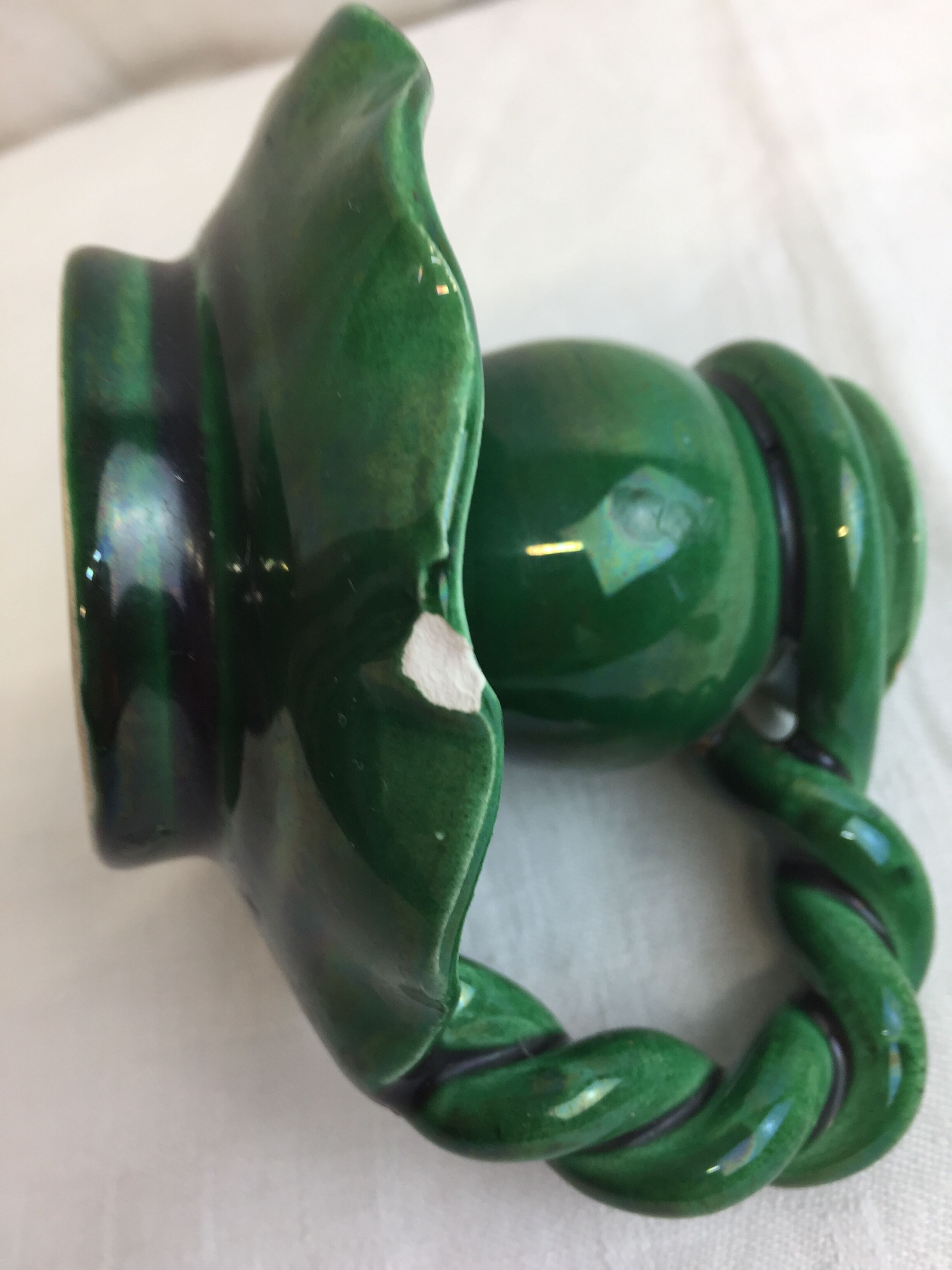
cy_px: 635
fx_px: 1063
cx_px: 476
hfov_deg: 48.2
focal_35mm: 29
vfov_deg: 61.7
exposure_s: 1/100
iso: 50
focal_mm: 4.15
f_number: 2.2
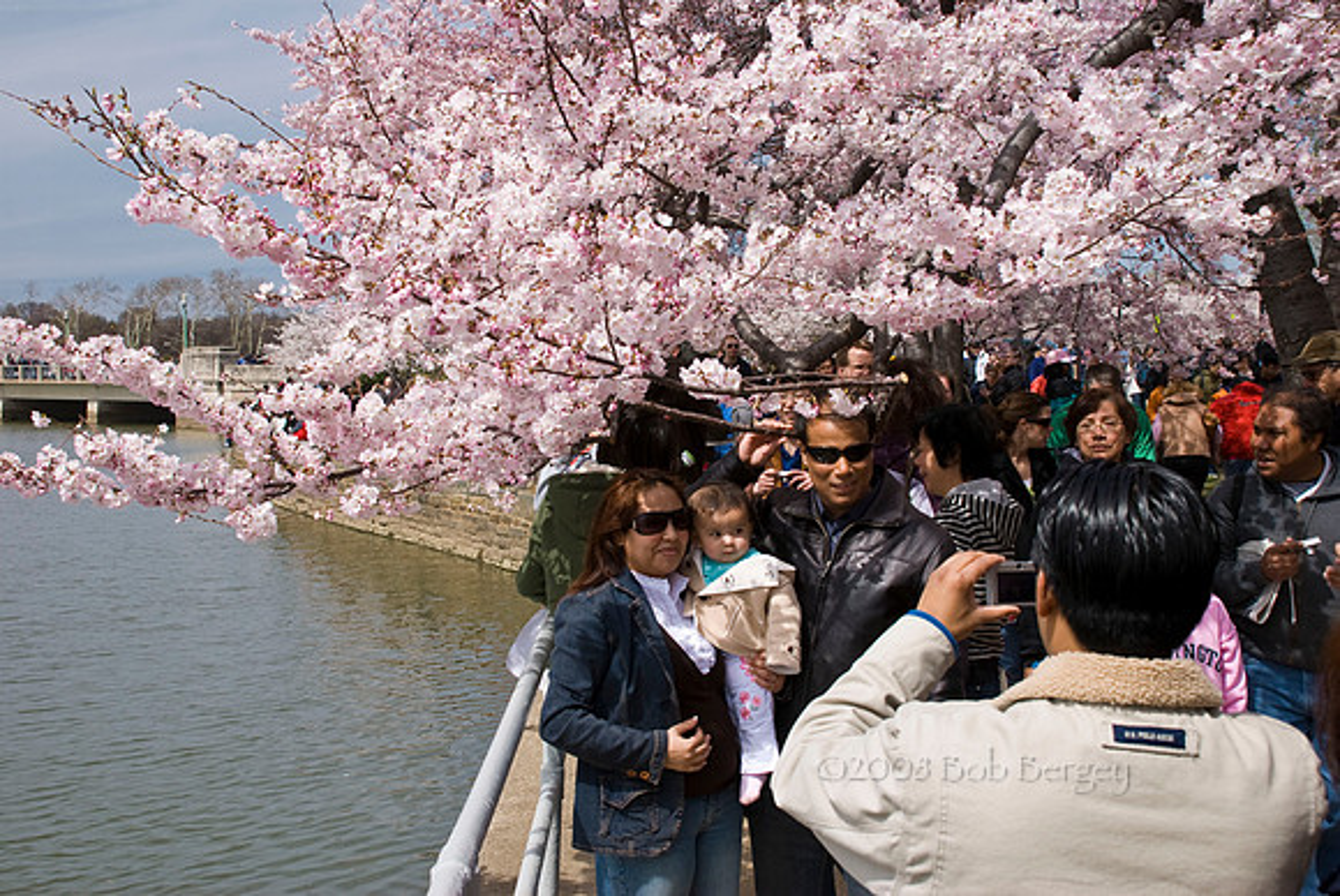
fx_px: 1565
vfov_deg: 32.0
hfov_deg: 46.4
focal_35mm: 42
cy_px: 448
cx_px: 670
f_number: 8
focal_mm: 28
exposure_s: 1/100
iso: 100
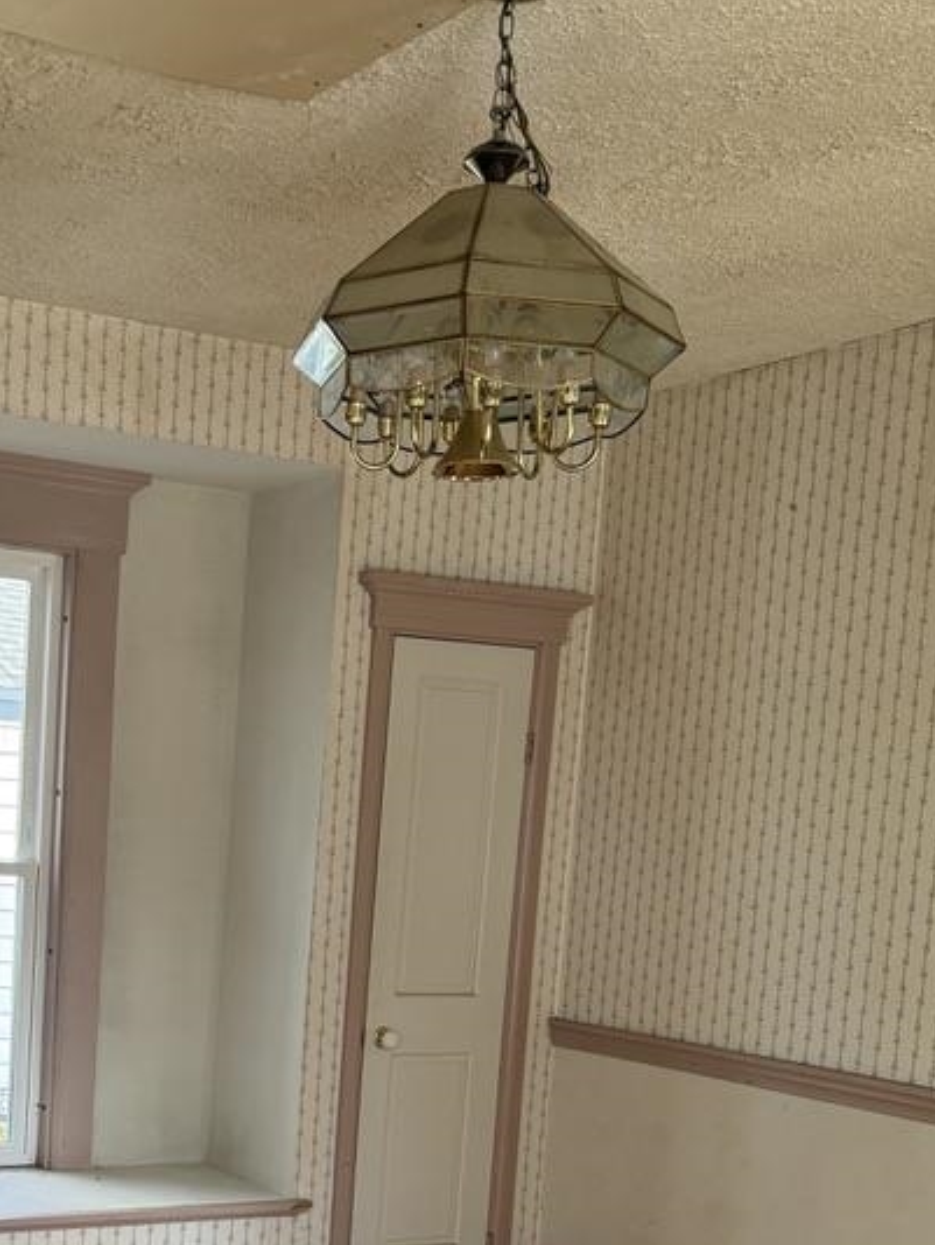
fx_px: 1655
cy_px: 1005
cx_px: 89
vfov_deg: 39.5
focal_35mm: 46
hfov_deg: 30.1
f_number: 1.78
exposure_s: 1/243
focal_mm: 6.76
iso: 160
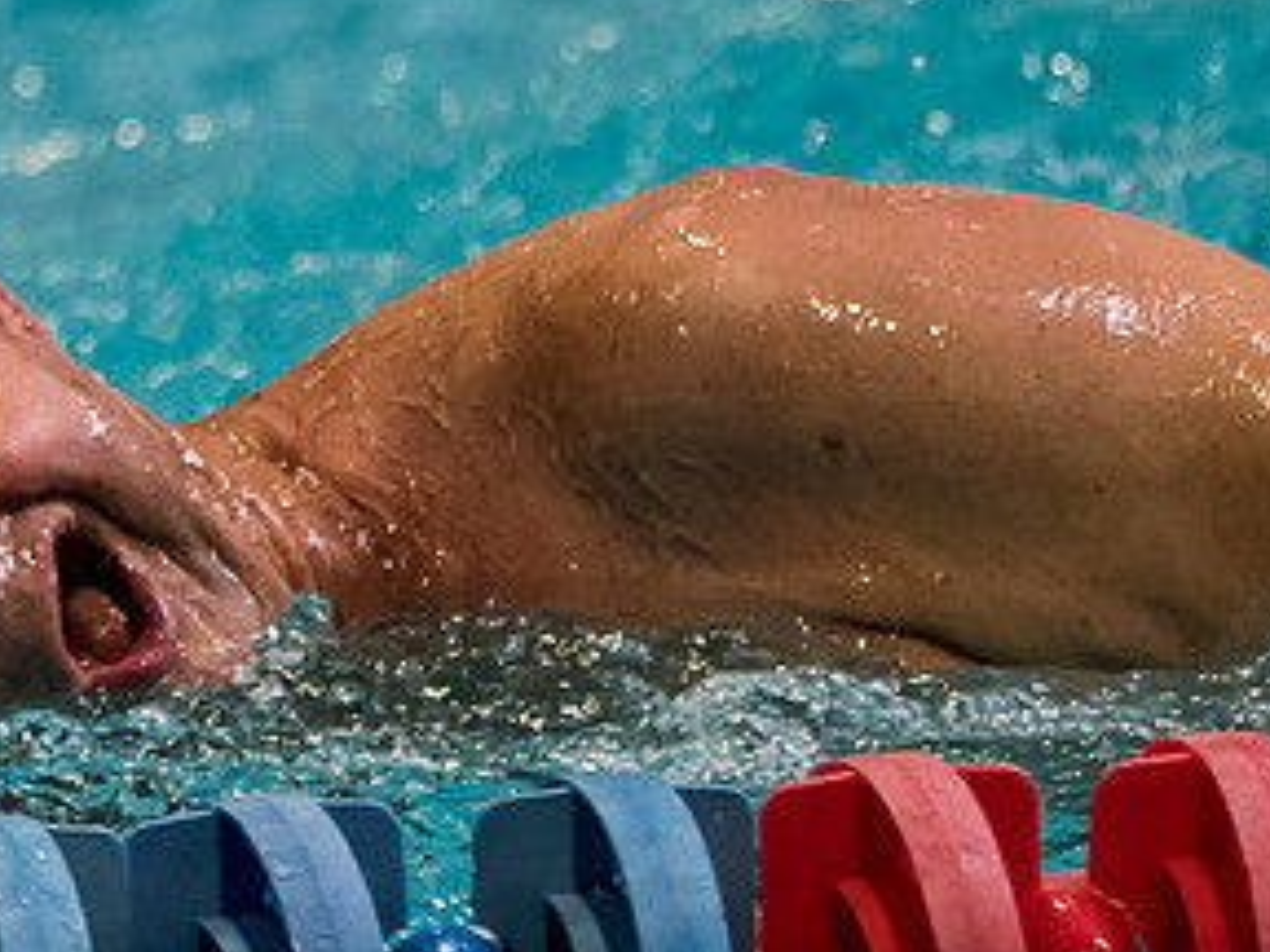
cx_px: -374
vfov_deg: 1.1
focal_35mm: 1377
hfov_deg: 1.4
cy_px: 329
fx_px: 50520
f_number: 2.8
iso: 2000
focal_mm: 200
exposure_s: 1/800
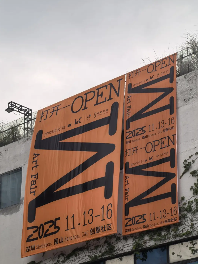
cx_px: 98
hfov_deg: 15.4
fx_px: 732
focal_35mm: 96
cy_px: 132
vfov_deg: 20.4
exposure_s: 1/1242
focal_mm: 14.6
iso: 50
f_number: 3
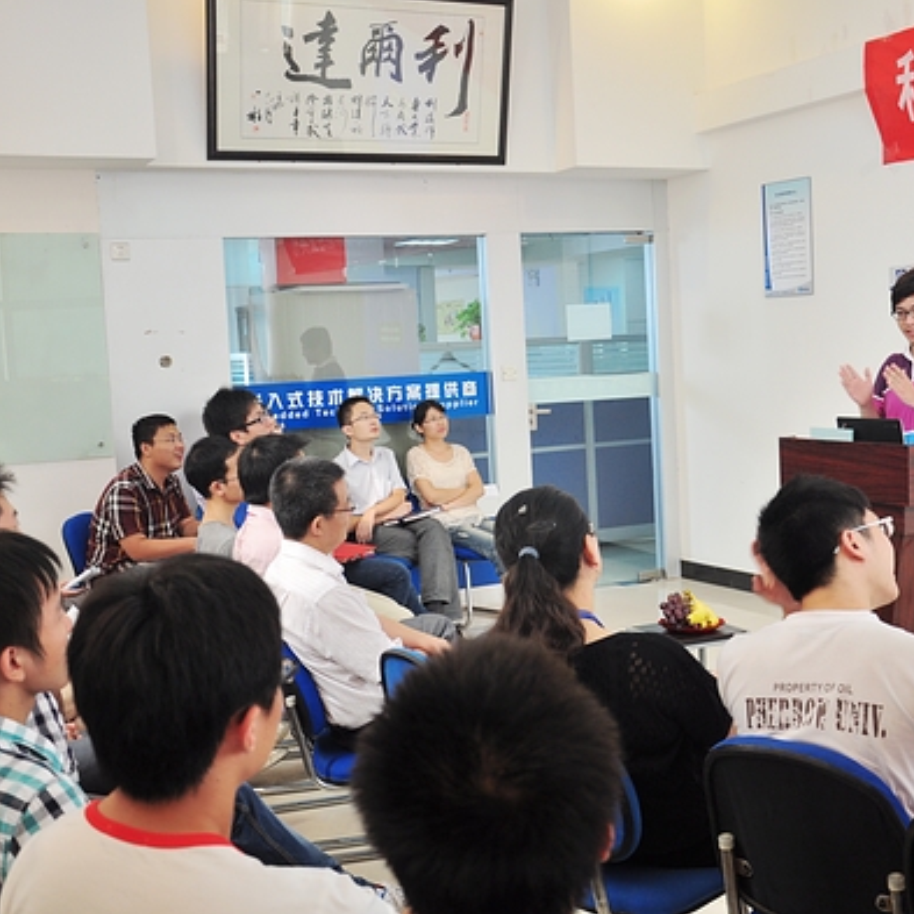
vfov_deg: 34.9
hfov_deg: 34.9
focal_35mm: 49
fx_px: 1453
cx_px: 523
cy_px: 459
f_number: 4
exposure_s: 1/20
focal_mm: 25
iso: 250
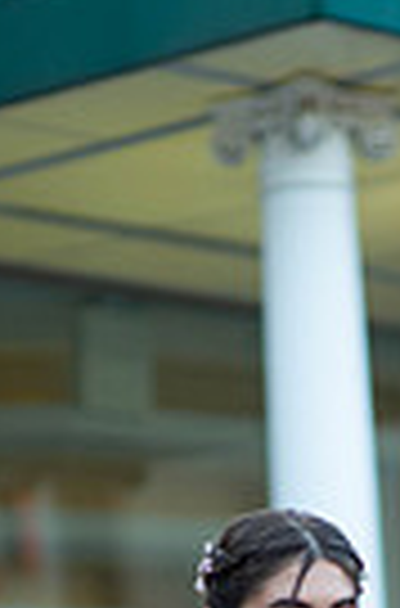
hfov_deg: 4.8
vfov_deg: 7.1
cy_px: 991
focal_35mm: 284
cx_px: 362
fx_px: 4770
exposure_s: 1/640
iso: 250
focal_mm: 85
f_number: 2
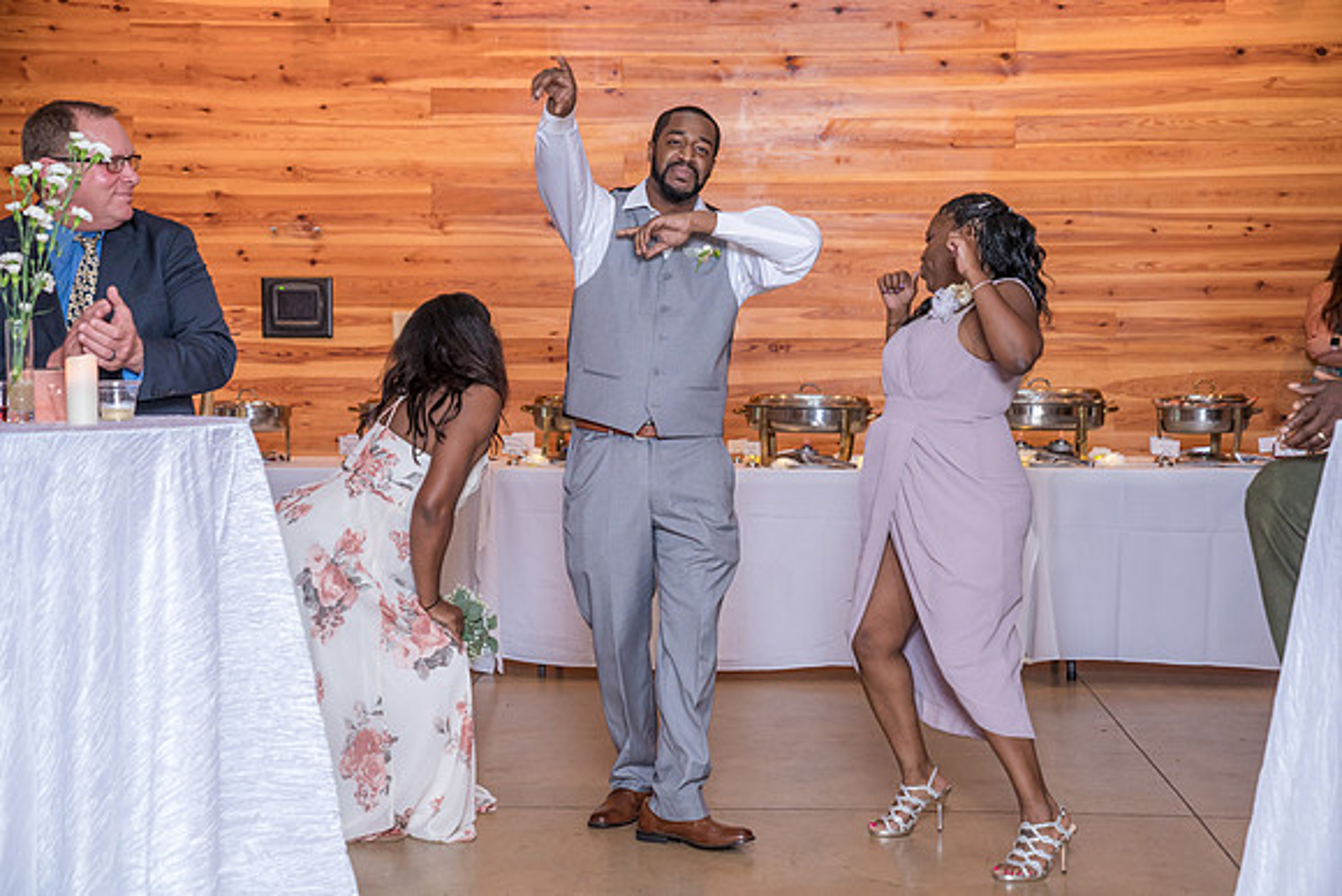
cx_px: 671
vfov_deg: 20.3
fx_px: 2498
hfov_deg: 30.1
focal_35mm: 67
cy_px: 448
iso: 2000
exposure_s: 1/100
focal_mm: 67
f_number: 4
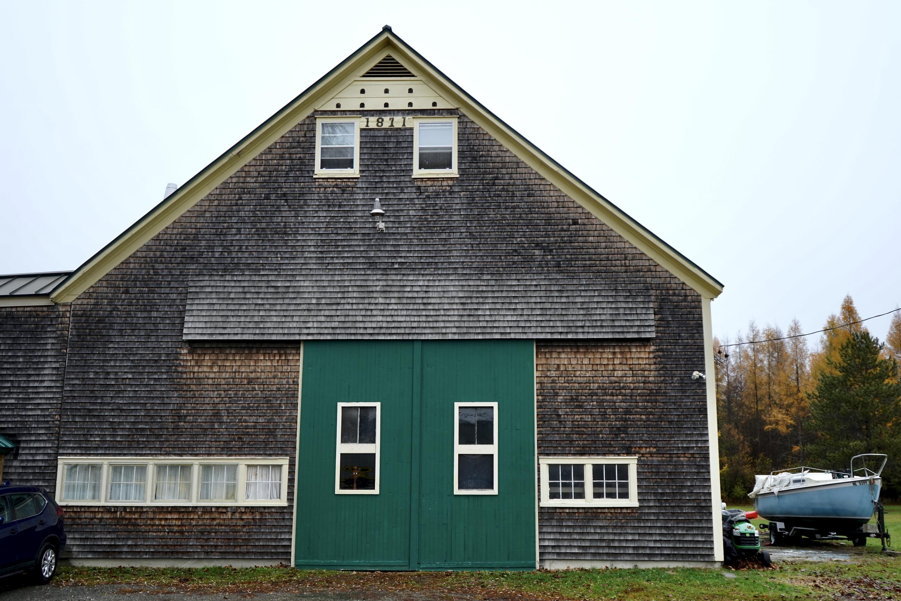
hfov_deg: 57.2
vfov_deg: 39.9
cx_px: 470
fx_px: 826
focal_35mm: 33
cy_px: 316
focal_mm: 31
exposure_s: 1/60
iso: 250
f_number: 4
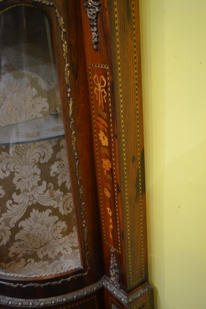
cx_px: 103
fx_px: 335
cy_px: 154
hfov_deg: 34.2
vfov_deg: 49.6
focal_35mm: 39
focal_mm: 26
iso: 1400
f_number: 4.2
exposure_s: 1/60
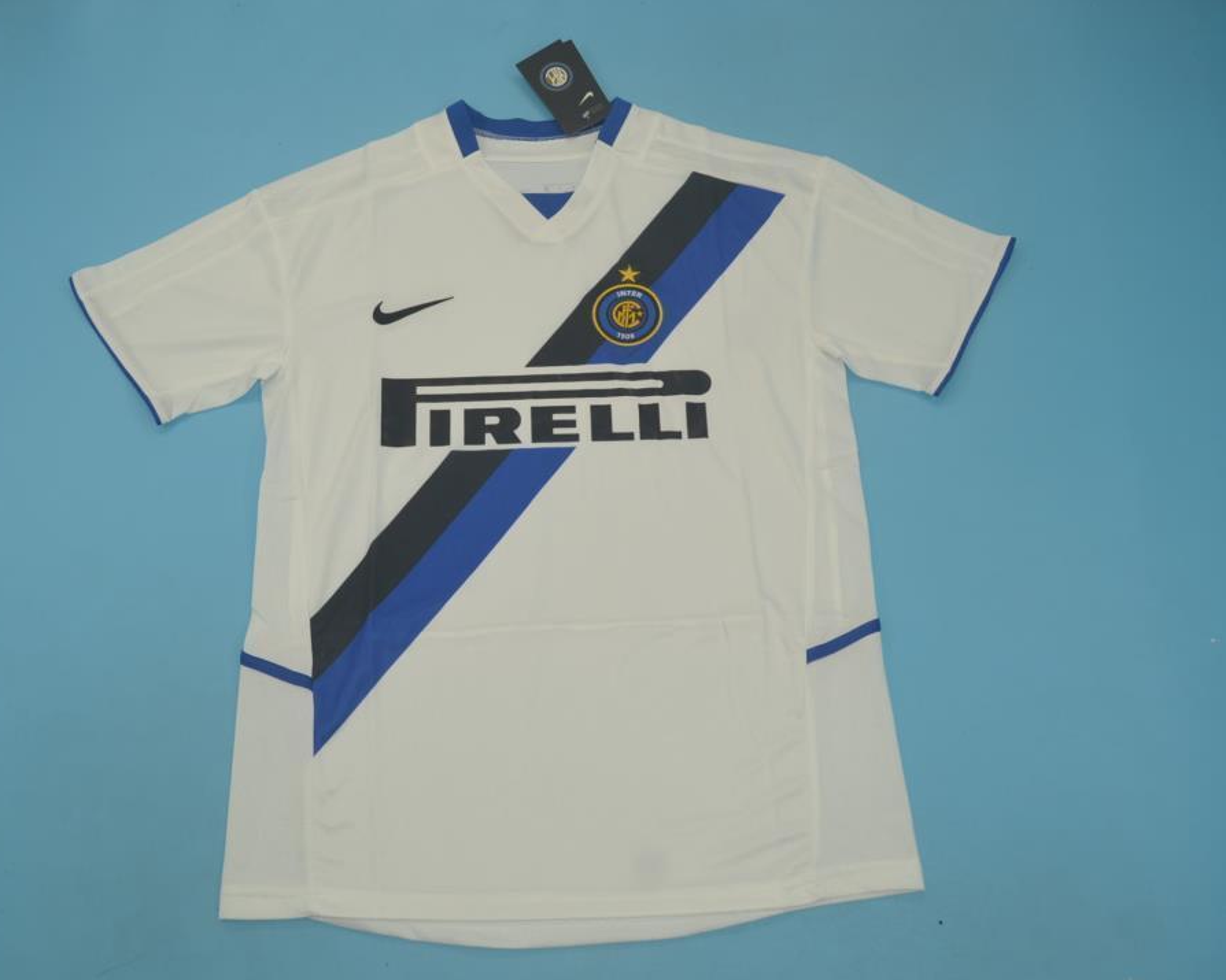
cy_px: 489
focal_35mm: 34
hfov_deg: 52.7
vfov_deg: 43.3
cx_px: 547
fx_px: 1234
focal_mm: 20
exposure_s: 1/200
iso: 200
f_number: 5
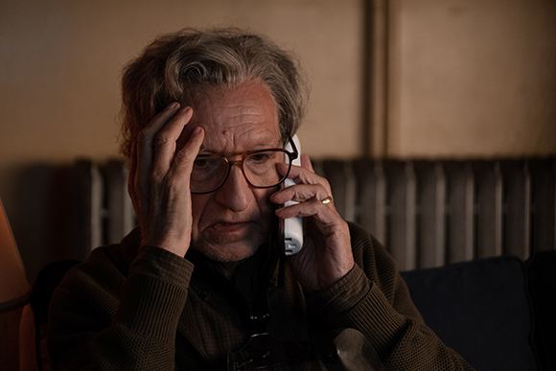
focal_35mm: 126
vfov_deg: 10.9
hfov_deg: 16.3
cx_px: 278
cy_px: 186
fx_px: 1946
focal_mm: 83.8
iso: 1600
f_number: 2.8
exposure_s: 1/125
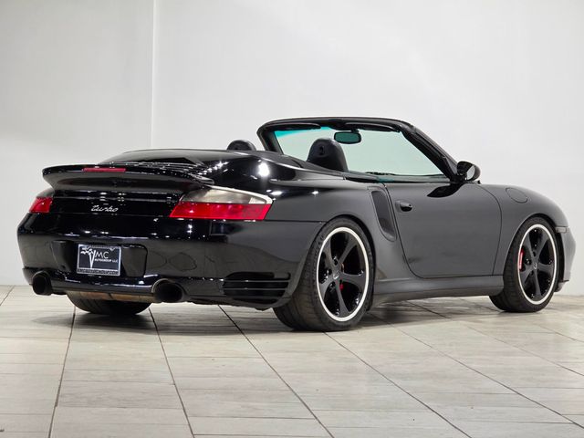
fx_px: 1940
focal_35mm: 115
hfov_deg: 17.1
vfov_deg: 12.9
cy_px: 219
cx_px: 292
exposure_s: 1/120
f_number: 3.4
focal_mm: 18.6
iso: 400
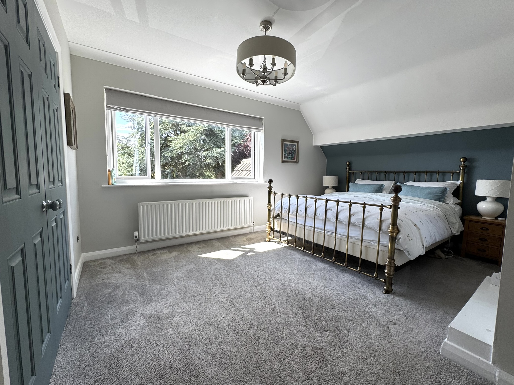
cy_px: 192
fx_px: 208
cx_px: 257
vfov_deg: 85.7
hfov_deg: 102.1
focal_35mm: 14
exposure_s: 1/245
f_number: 2.2
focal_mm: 2.22
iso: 40
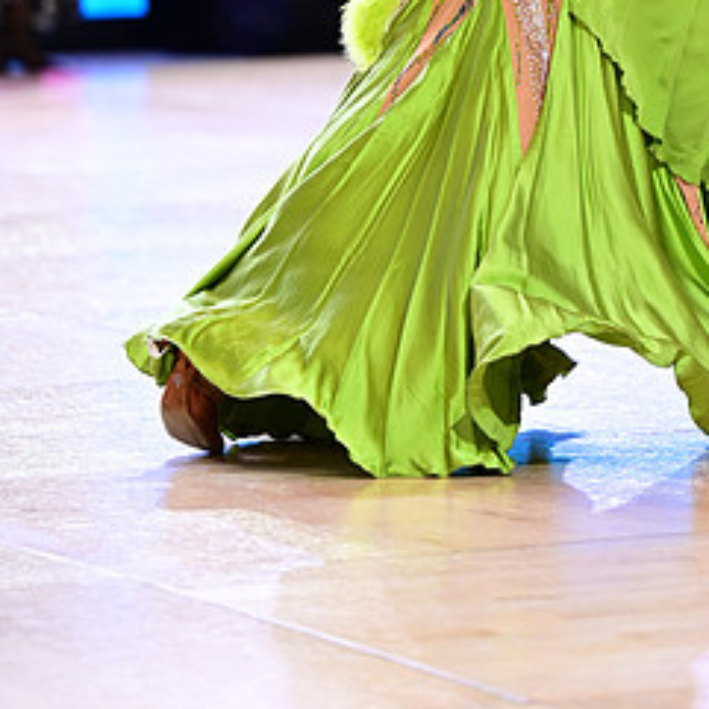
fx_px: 6859
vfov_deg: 5.9
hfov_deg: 5.9
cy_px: -129
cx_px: 538
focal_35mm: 296
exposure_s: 1/400
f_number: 2.8
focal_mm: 145
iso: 2000
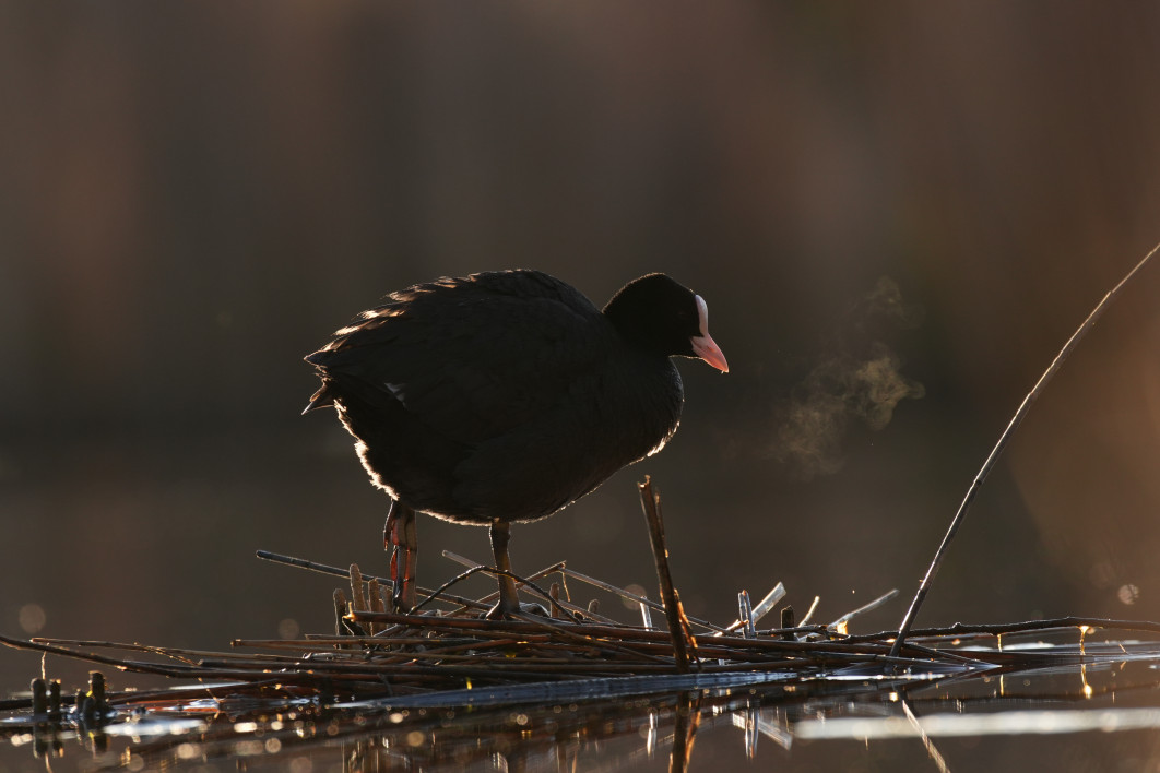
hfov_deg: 3.4
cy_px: 386
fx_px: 19332
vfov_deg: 2.3
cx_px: 580
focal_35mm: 600
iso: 400
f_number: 5.6
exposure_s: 1/500
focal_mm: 400
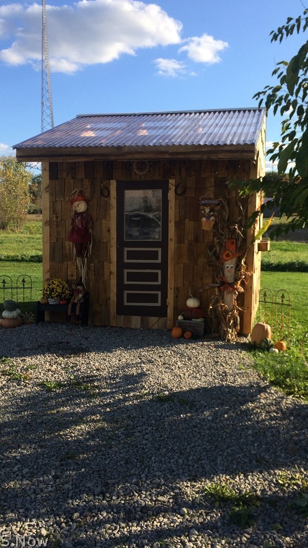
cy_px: 276
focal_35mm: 32
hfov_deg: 36.6
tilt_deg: -12.3
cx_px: 182
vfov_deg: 61.0
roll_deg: +1.8
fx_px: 464
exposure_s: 1/1244
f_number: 2.2
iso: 32
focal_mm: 4.15
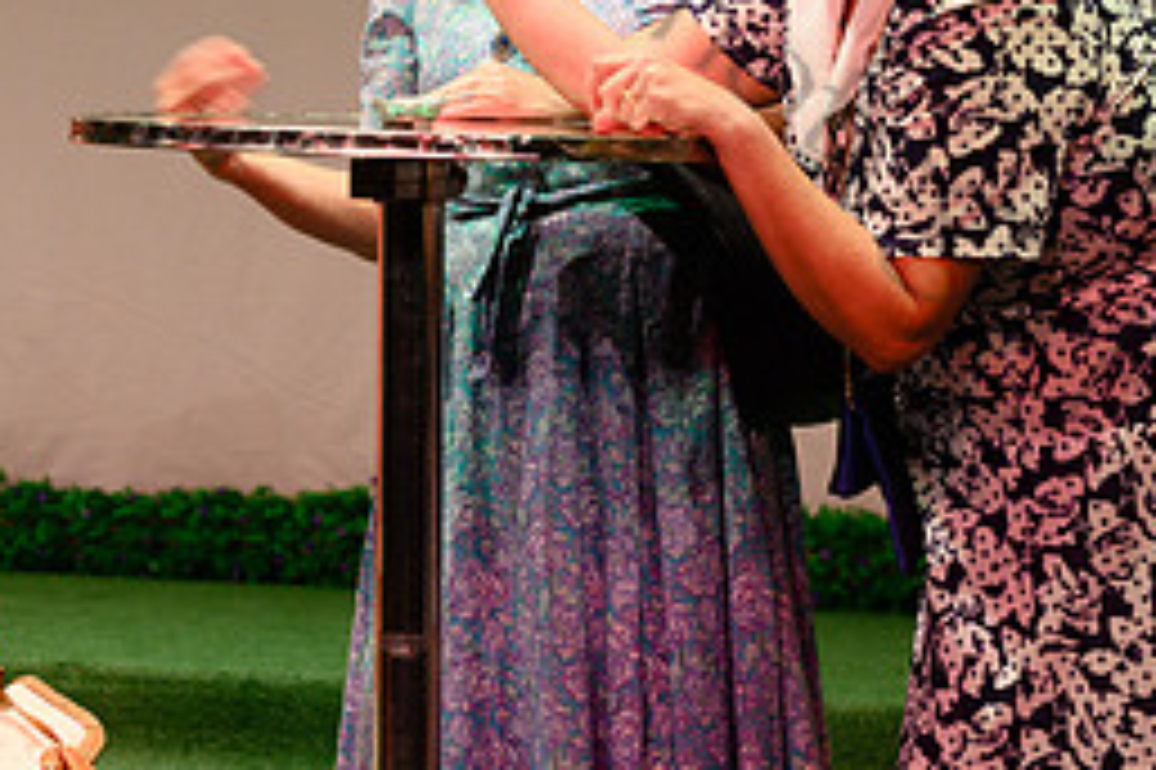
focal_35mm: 158
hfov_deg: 13.0
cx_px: 567
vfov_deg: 8.6
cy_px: -88
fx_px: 5070
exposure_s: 1/80
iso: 800
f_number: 4
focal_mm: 70
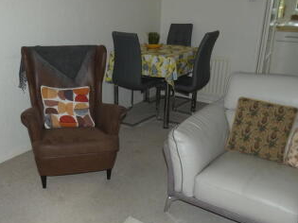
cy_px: 140
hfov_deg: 49.5
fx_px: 318
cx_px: 106
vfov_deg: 38.4
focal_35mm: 37
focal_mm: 3.6
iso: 100
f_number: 2.8
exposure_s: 1/60
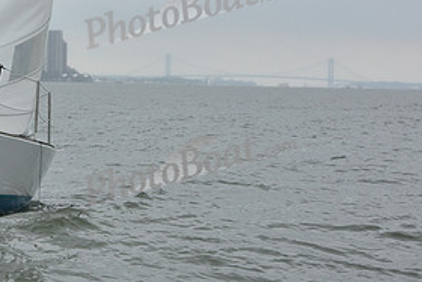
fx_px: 2428
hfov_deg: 9.9
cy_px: 109
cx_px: 8
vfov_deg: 6.6
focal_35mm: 207
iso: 400
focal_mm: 100
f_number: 9
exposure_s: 1/800
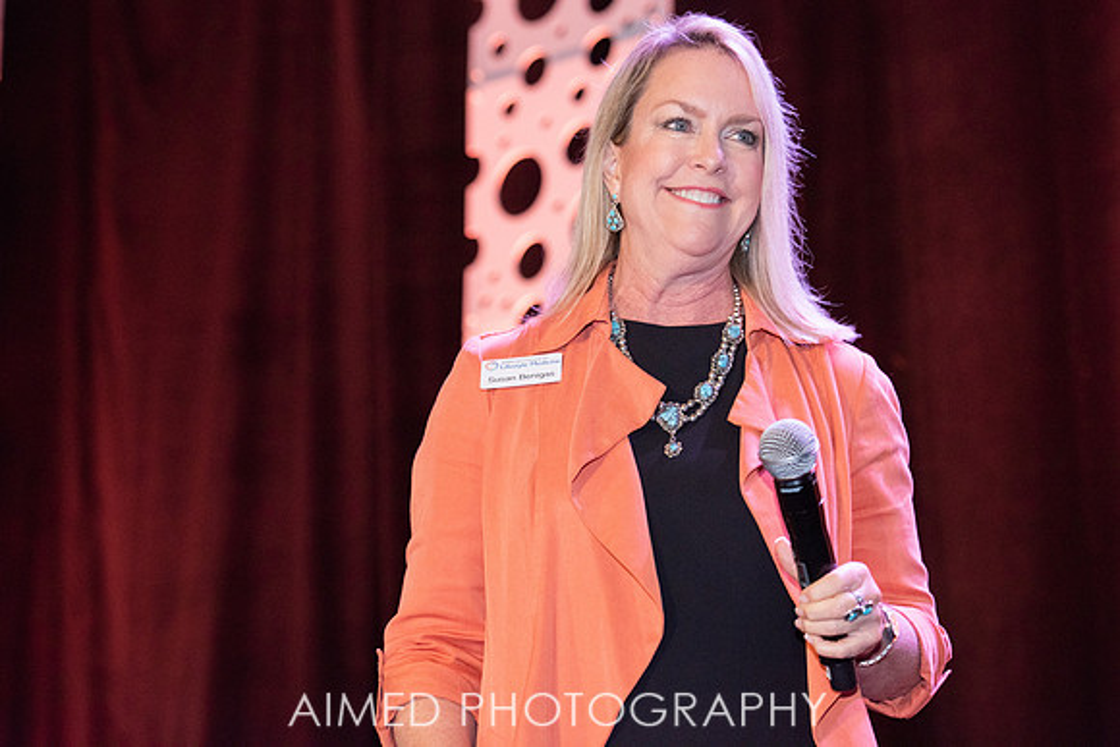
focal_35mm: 112
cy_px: 307
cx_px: 585
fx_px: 3480
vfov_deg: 12.3
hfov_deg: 18.3
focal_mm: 95
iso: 1250
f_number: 4.5
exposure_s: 1/200
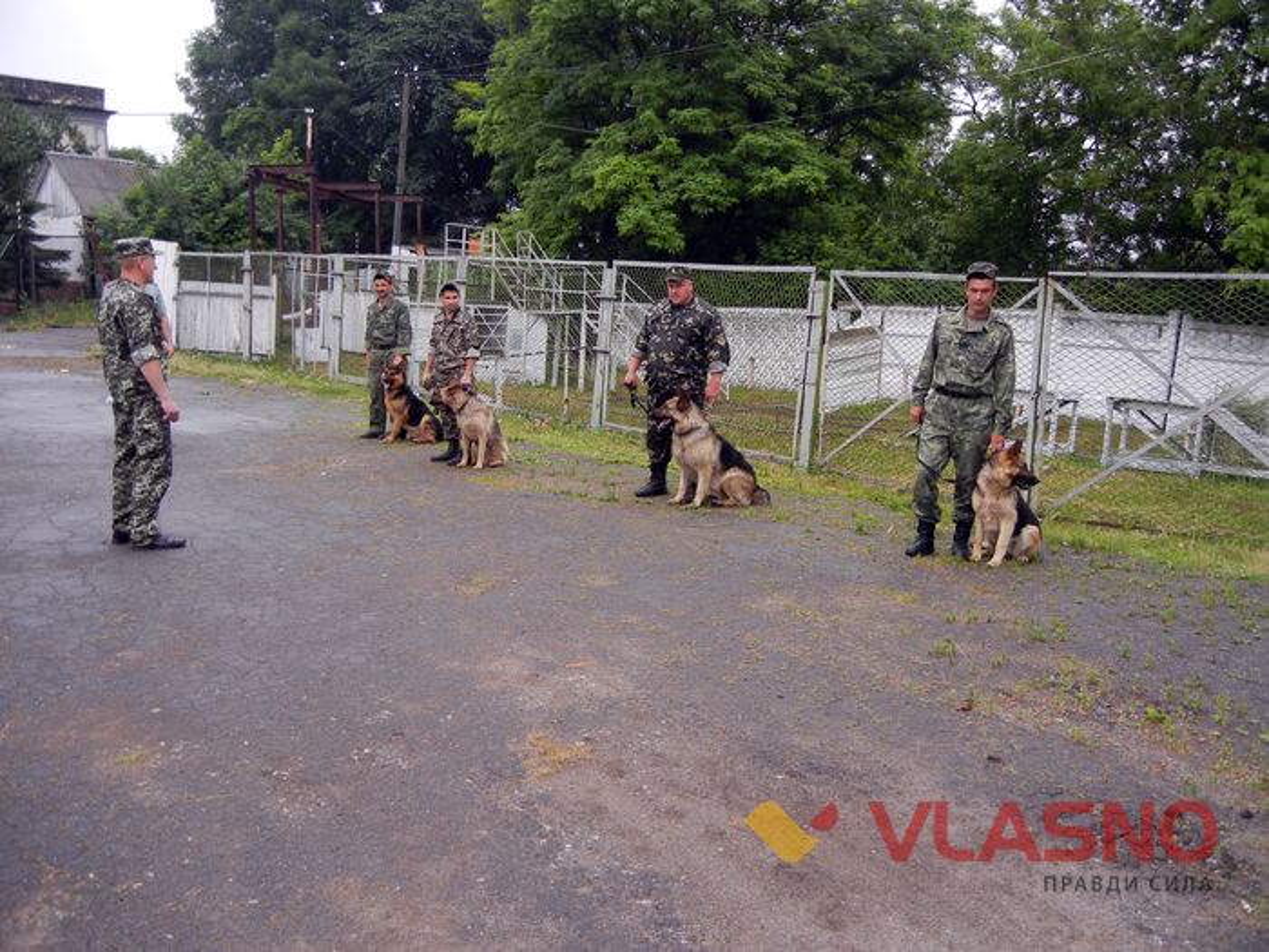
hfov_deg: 60.0
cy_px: 476
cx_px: 634
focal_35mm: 30
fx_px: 1100
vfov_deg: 46.8
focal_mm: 5.4
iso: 160
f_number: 3.5
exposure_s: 1/236
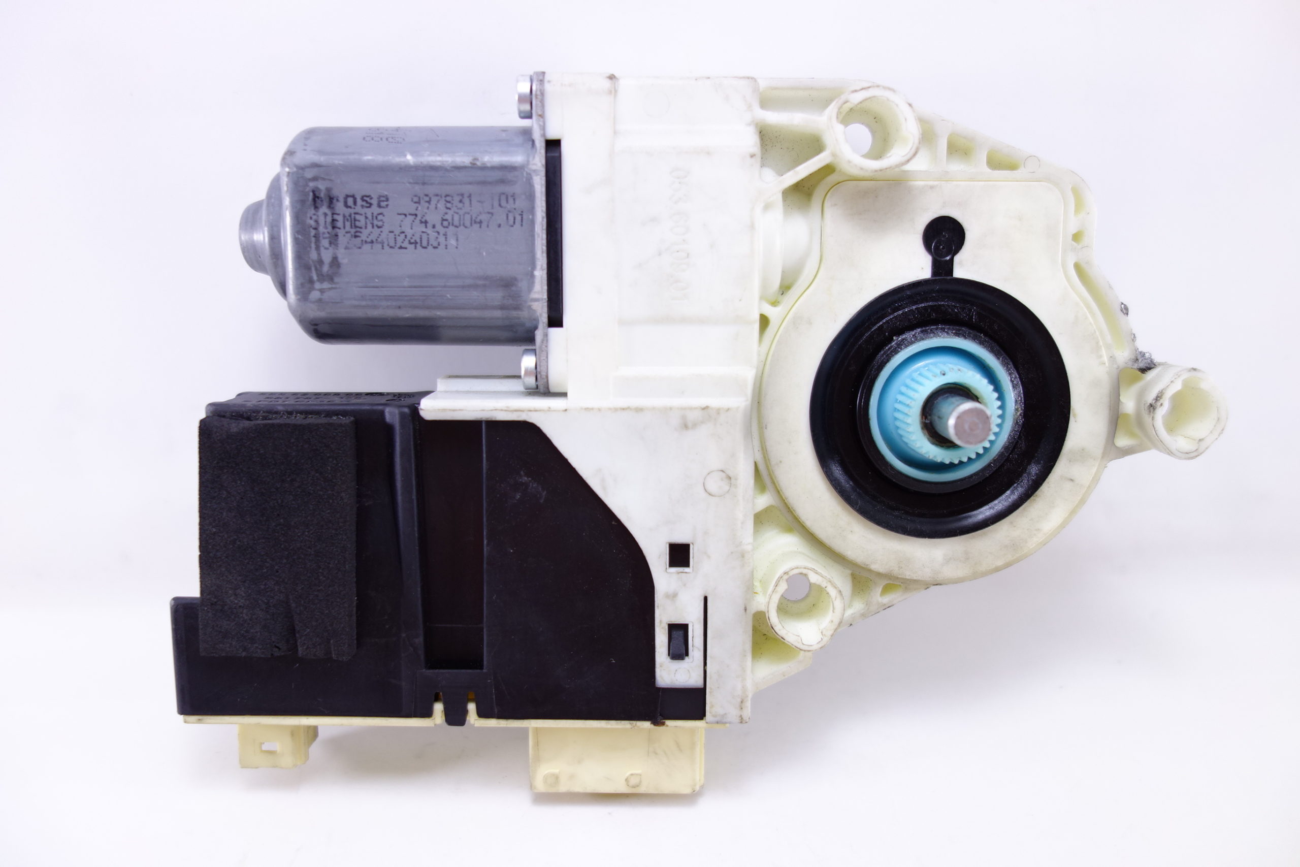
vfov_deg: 46.4
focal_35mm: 28
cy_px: 434
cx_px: 650
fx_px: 1011
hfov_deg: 65.5
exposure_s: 1/100
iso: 125
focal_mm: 10.4
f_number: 1.8
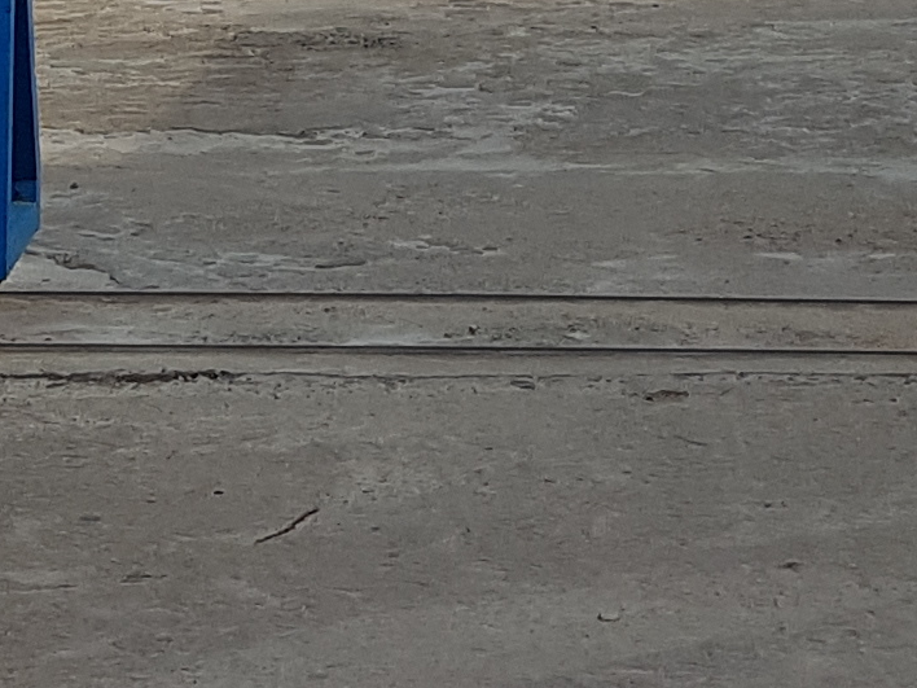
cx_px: 461
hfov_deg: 13.3
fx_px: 3921
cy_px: -937
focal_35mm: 148
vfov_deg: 9.1
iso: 50
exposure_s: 1/1688
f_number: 1.7
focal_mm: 4.2
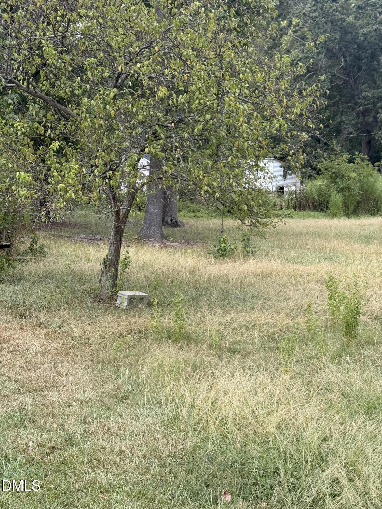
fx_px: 706
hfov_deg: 30.3
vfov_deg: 39.7
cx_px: 191
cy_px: 254
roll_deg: -2.5
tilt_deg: -5.4
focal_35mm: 48
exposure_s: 1/1100
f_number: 1.78
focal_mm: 6.76
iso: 100
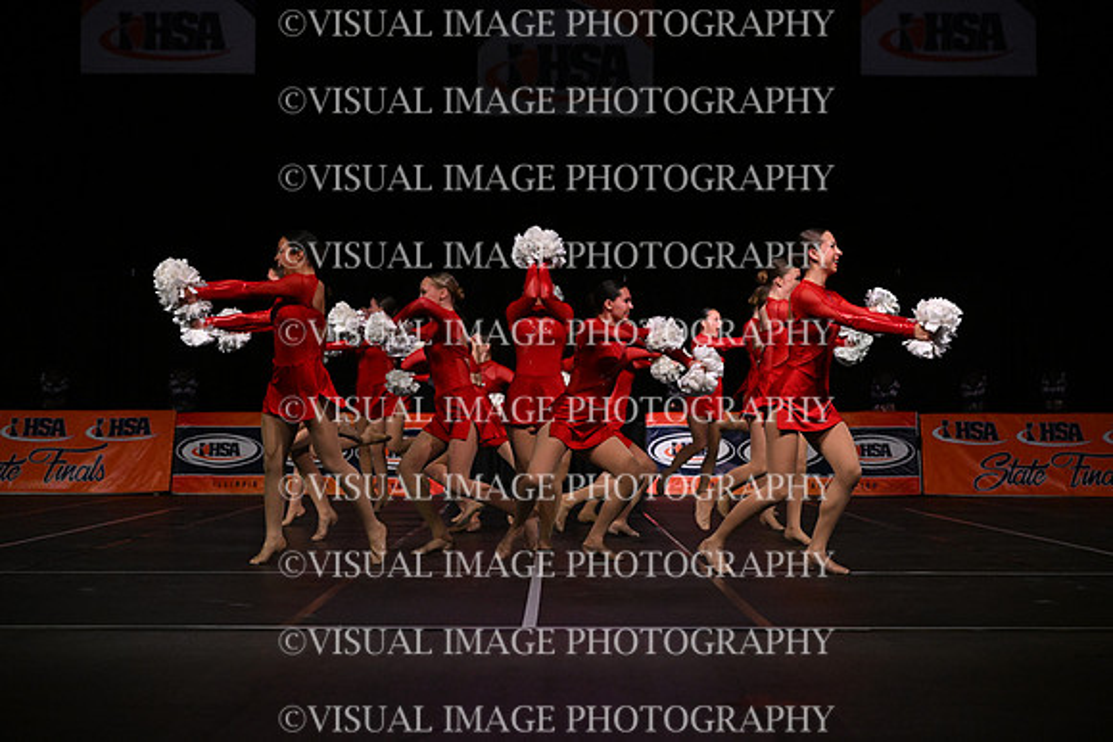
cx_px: 556
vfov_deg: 18.7
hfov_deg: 27.7
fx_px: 2257
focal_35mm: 73
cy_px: 371
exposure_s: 1/1000
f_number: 4
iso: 6400
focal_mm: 73
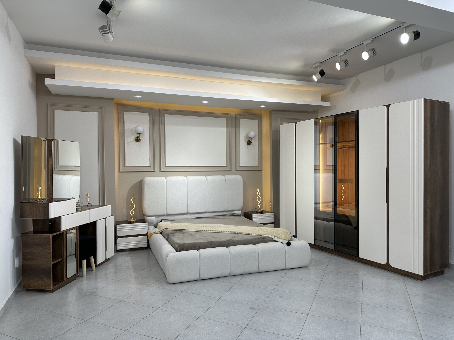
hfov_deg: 71.6
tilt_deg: -0.3
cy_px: 170
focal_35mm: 24
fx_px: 315
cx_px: 227
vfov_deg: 56.8
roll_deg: +0.1
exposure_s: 1/333
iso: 80
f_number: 1.78
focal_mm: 6.86
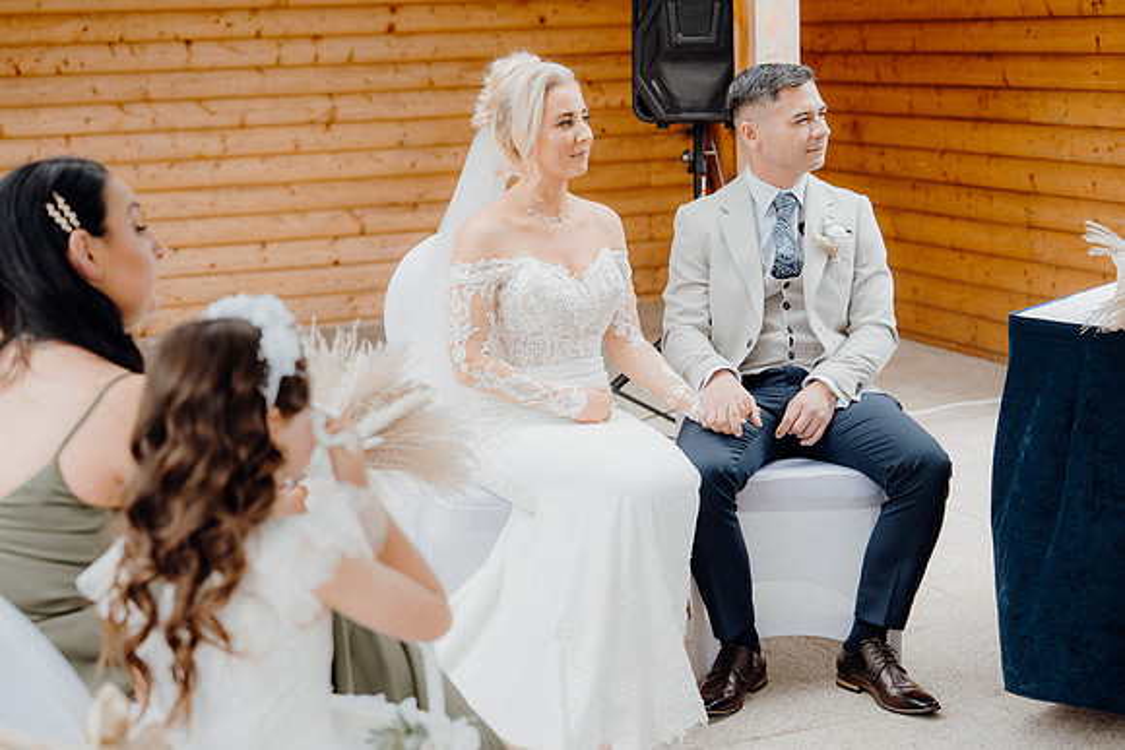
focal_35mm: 67
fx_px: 2094
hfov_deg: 30.1
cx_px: 562
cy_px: 375
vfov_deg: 20.3
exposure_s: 1/200
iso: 125
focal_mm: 67
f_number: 3.5
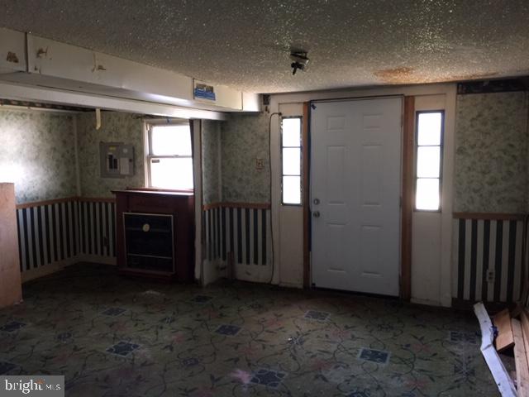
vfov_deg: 48.2
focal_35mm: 29
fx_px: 443
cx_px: 264
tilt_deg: -6.9
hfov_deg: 61.7
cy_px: 198
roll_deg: -1.0
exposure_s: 1/15
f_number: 2.2
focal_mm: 4.15
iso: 80
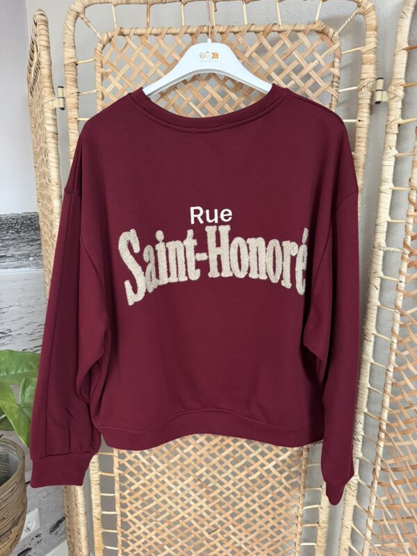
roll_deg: -0.6
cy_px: 278
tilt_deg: -13.5
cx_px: 208
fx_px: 385
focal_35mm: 24
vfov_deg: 71.6
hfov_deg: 56.8
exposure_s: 1/41
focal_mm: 6.76
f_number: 1.78
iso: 800
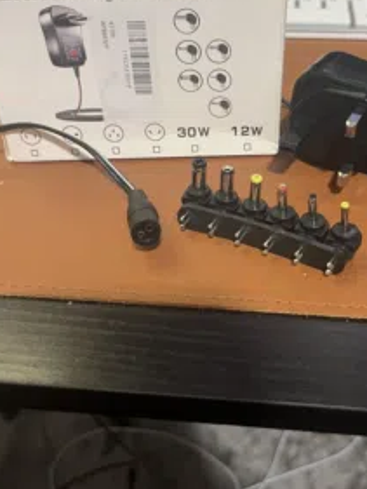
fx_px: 523
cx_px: 237
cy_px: 190
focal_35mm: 37
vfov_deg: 49.7
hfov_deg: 38.4
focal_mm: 5.1
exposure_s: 1/60
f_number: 1.6
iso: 250
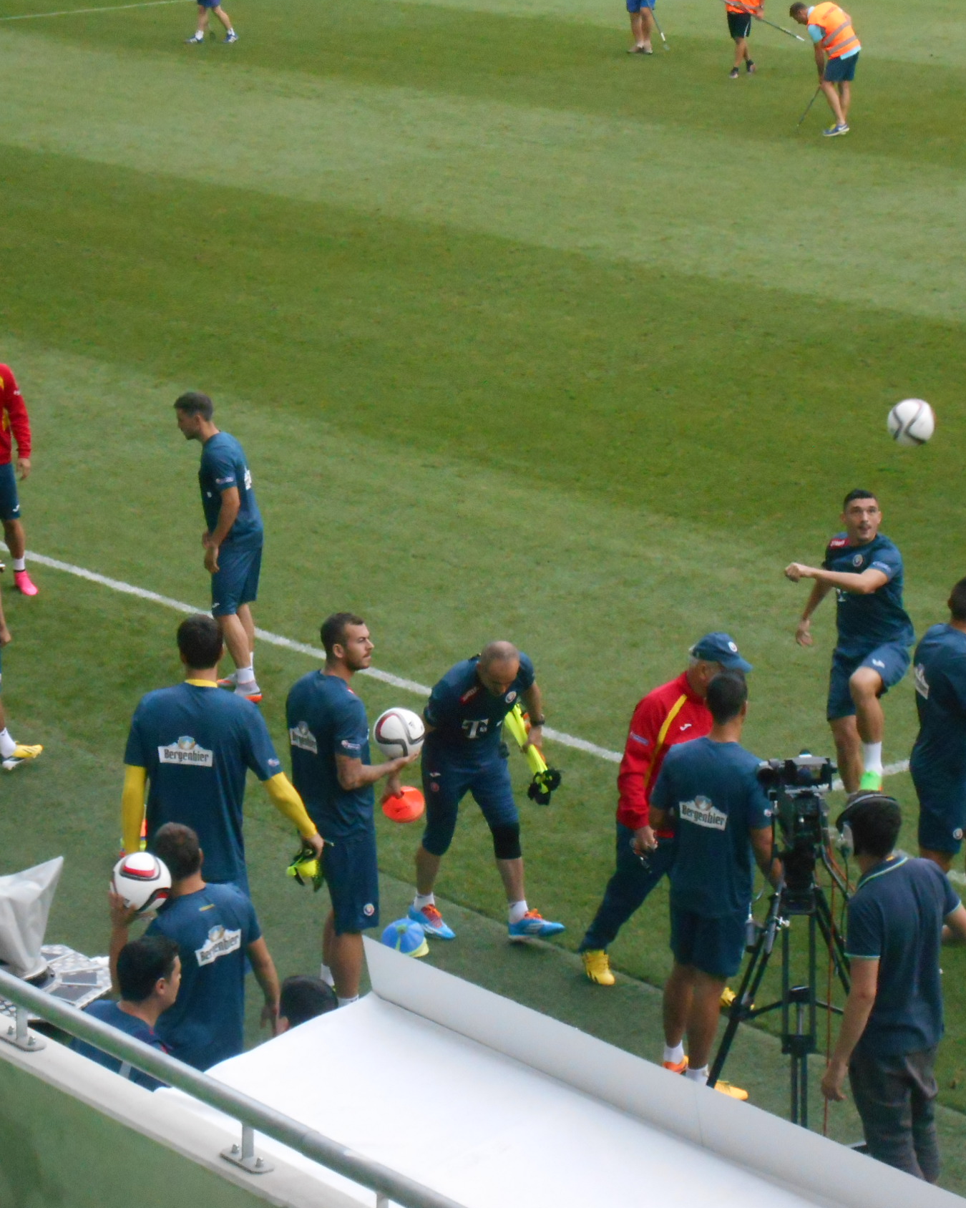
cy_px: 607
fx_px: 4039
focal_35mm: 113
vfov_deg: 17.0
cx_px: 481
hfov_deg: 13.6
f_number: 6.3
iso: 800
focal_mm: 15.4
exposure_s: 1/160
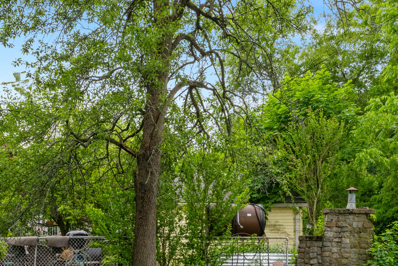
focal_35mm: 51
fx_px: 559
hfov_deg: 39.1
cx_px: 164
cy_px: 276
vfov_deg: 25.2
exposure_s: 1/20
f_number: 11
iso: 1000
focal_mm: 15.8
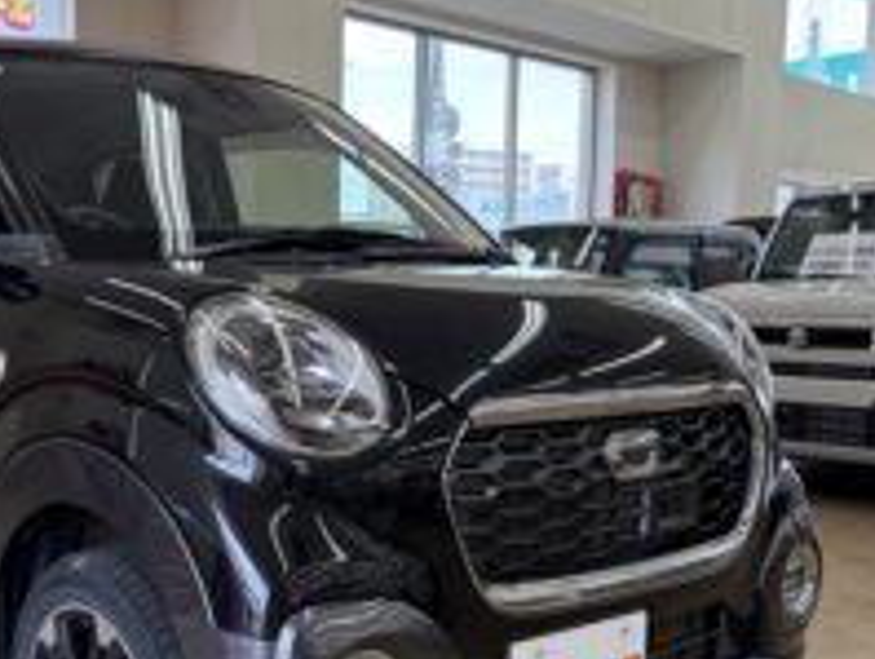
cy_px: 431
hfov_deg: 40.4
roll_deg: +0.8
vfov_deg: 31.4
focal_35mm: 46
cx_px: 252
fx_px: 1164
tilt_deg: -5.8
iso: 32
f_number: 1.6
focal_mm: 5.96
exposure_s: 1/126
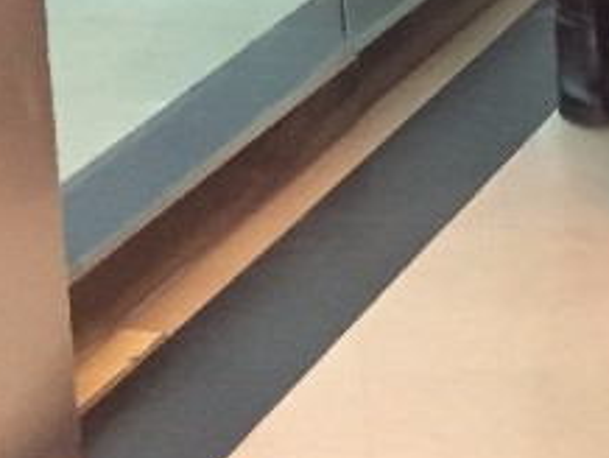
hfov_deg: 12.9
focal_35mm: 136
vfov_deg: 10.1
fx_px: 2395
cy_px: -461
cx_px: 1145
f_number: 2.2
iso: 640
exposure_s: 1/17
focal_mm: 4.15
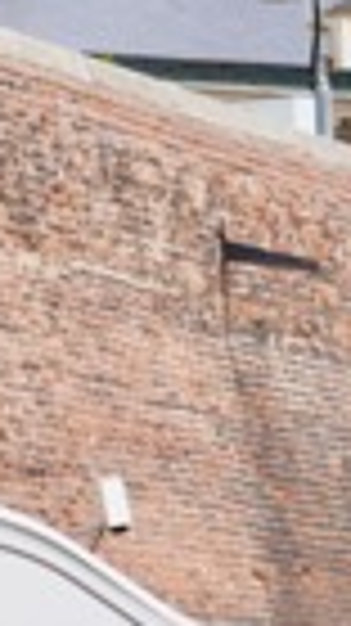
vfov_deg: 5.9
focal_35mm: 364
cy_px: 991
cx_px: -1071
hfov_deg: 3.2
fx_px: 6034
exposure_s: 1/250
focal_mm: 70
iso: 100
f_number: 4
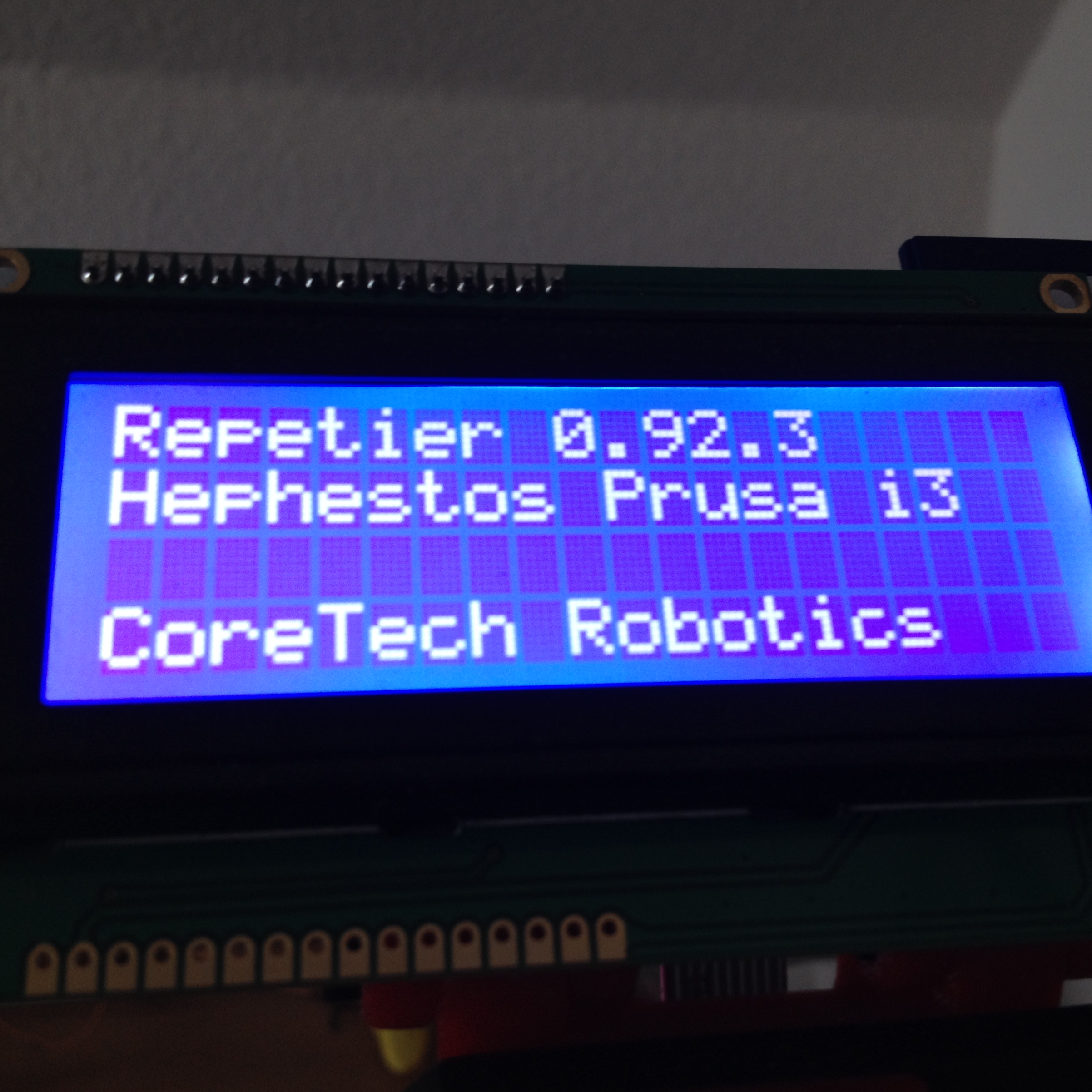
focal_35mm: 42
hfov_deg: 40.0
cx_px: 592
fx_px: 1499
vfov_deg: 40.0
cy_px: 550
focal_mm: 4.28
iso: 50
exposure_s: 1/30
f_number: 2.4
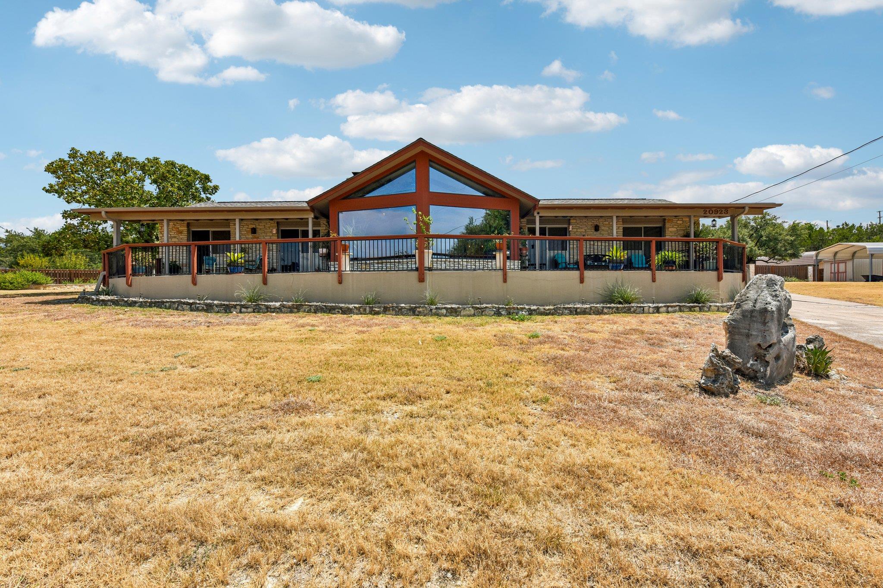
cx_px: 442
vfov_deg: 77.3
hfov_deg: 100.4
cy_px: 294
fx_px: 368
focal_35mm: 15
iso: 100
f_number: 8
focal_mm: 15
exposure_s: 1/640
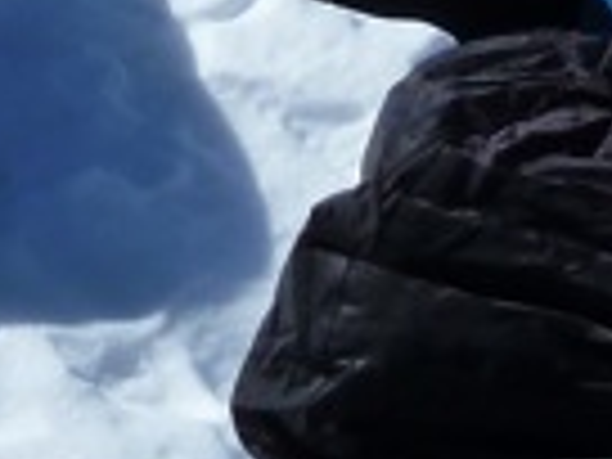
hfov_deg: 12.2
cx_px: 1134
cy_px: -752
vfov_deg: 8.8
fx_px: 2599
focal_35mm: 147
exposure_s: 1/640
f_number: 5.6
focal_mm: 4.1
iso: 125
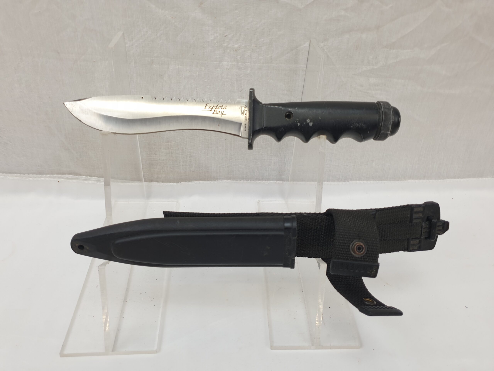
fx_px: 371
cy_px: 186
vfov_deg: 53.1
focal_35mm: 26
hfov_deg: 67.3
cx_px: 247
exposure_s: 1/125
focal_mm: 4.3
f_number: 1.5
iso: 50
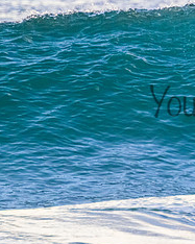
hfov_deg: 0.8
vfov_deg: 1.0
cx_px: 258
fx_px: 13420
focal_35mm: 1859
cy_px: 92
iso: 4500
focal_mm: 800
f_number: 11
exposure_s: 1/1250
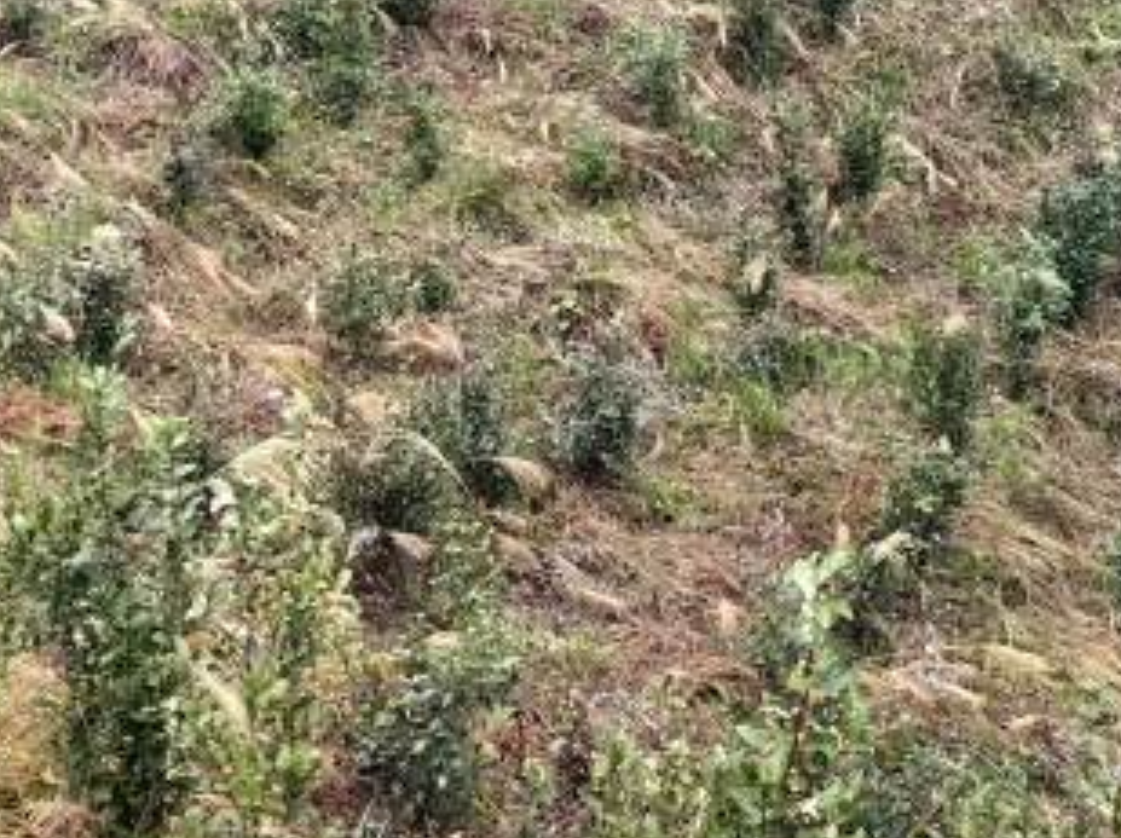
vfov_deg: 20.1
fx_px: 2264
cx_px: 591
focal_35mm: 70
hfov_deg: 27.8
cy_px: -62
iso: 100
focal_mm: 5.75
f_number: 2
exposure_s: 1/100
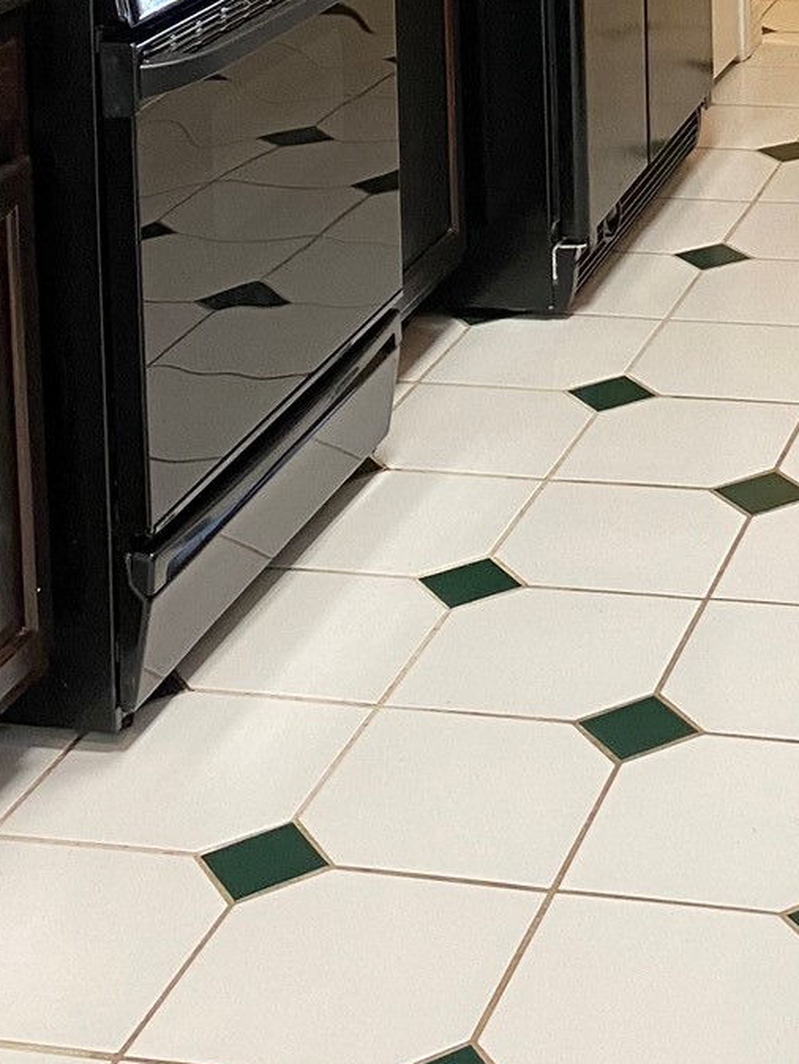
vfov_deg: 21.8
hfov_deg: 18.0
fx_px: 2430
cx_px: 887
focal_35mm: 79
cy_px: -385
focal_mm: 4.25
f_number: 1.8
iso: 125
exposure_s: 1/60
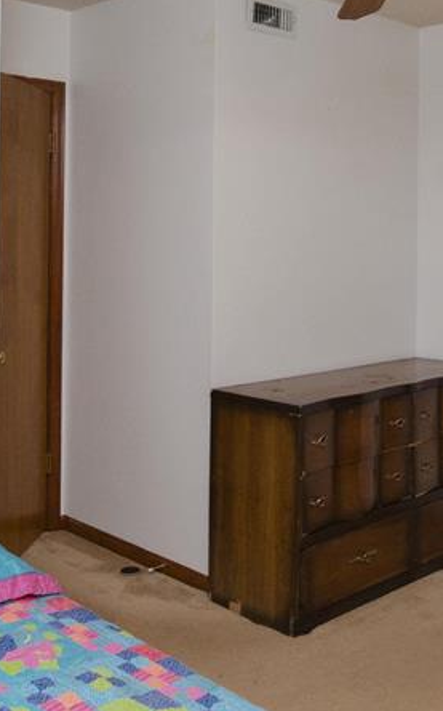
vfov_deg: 44.3
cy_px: 212
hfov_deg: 29.1
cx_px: 251
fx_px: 851
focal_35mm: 44
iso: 720
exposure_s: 1/60
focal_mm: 10
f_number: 7.1
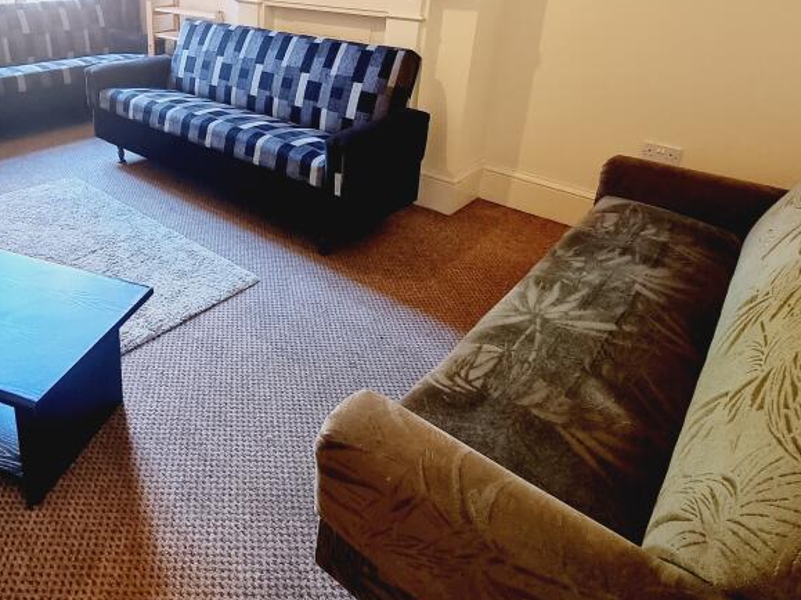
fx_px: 532
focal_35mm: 23
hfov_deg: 71.1
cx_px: 249
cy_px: 145
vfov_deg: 55.8
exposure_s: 1/33
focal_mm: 2.2
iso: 400
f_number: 2.2
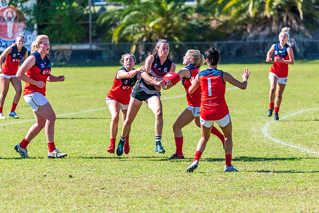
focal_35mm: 339
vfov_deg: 4.1
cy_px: 113
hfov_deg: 6.1
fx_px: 3006
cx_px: 169
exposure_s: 1/2000
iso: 800
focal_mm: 320
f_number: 6
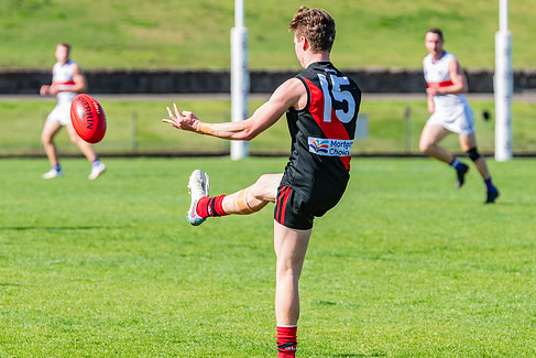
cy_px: 166
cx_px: 263
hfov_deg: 5.2
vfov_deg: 3.5
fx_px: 5927
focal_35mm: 398
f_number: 8
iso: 800
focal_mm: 290
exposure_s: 1/1600
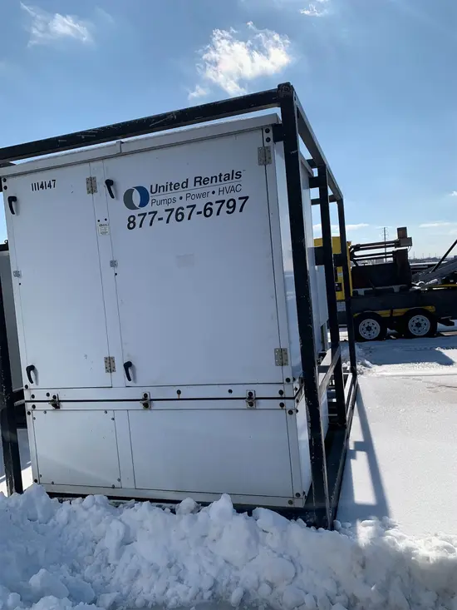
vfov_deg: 67.3
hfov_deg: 53.1
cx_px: 228
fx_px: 458
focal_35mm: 26
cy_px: 305
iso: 25
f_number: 1.8
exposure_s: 1/5405
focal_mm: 4.25
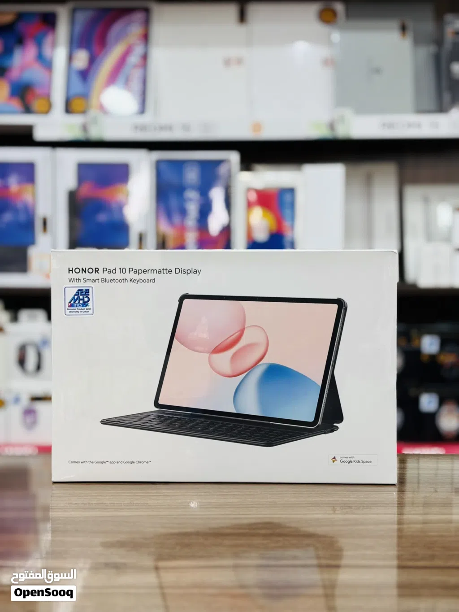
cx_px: 230
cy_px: 306
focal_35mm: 52
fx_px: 919
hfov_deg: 28.0
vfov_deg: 36.8
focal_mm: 5.96
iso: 50
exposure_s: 1/100
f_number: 1.6
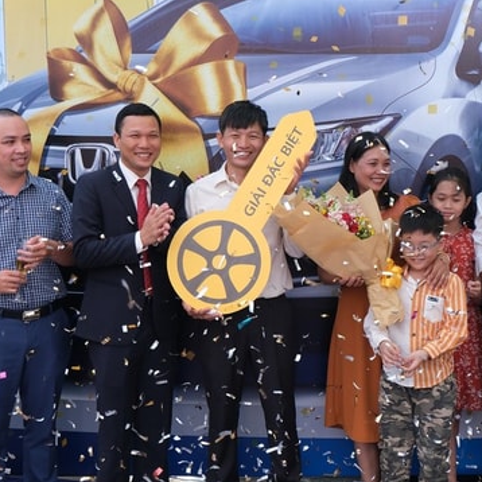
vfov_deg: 25.4
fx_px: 1071
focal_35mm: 68
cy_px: 241
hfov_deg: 25.3
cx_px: 264
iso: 1000
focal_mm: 35.3
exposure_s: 1/1000
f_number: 5.6
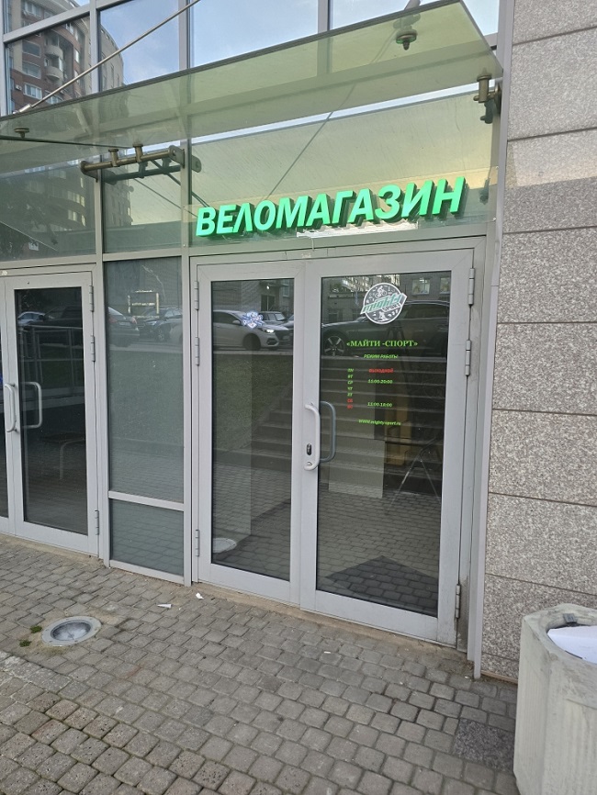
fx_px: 529
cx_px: 298
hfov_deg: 58.9
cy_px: 398
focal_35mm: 23
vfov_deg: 73.9
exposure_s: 1/180
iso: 160
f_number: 1.7
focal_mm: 6.3
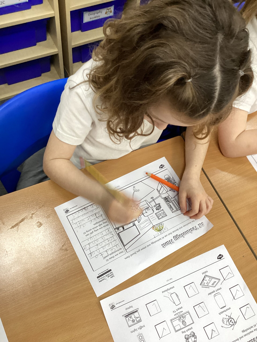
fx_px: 307
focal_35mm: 31
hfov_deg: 45.4
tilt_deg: -61.8
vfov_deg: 58.4
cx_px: 128
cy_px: 171
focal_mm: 3.3
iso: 160
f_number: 2.4
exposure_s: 1/50
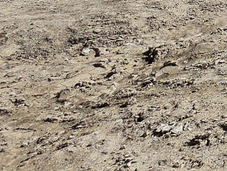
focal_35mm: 80
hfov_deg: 13.6
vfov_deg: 14.1
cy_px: -212
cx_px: 594
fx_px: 525
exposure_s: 1/3009
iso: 32
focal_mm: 2.2
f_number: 1.9
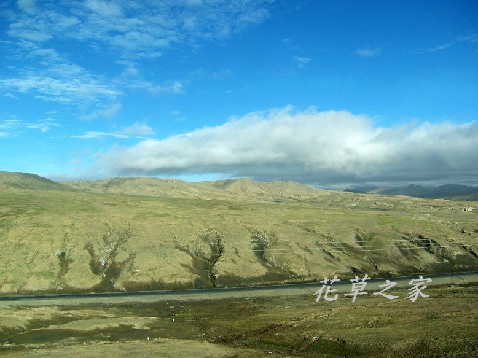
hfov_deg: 51.4
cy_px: 174
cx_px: 240
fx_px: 497
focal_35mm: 36
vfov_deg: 39.6
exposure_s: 1/250
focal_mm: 5.8
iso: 80
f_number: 7.1
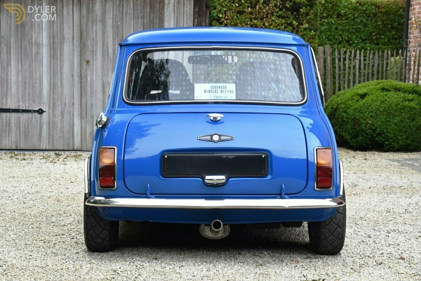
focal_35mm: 60
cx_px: 210
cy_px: 140
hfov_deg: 33.4
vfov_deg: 22.6
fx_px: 702
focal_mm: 40
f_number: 5
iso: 400
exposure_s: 1/250
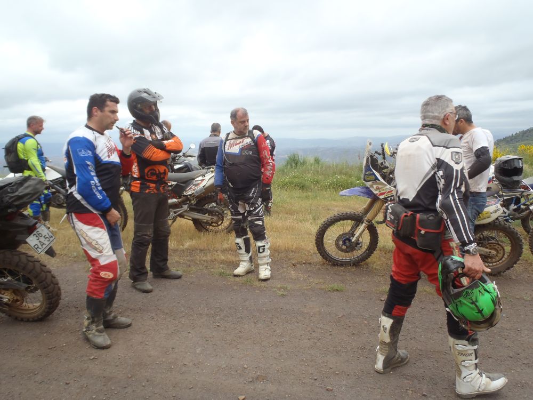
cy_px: 200
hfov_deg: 63.4
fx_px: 431
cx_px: 266
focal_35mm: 28
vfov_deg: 49.7
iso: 80
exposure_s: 1/100
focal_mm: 5
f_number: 3.9
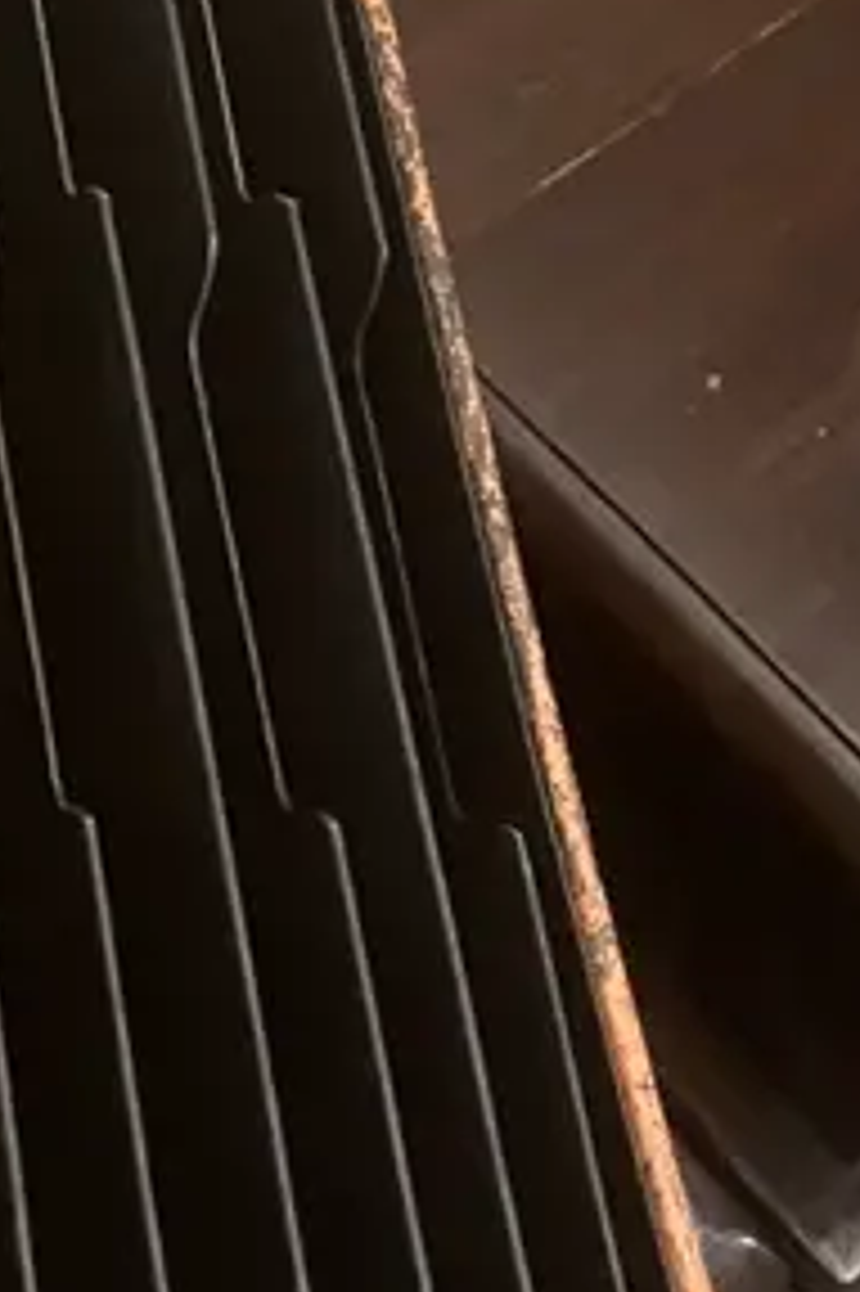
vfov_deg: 19.4
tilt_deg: -55.8
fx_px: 3731
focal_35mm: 104
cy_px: 221
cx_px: -824
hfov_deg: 11.8
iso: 320
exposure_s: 1/50
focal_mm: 3.99
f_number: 1.8
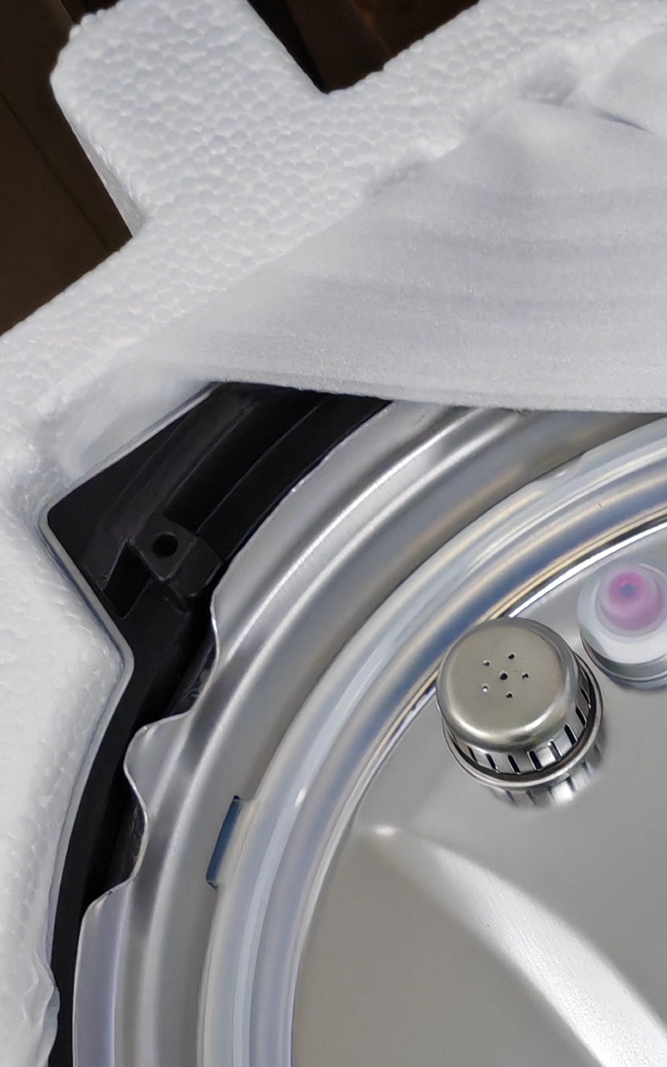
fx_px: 2152
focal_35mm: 74
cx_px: 882
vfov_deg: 25.3
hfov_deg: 16.6
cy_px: 1246
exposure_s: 1/51
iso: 640
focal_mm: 5.52
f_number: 1.95
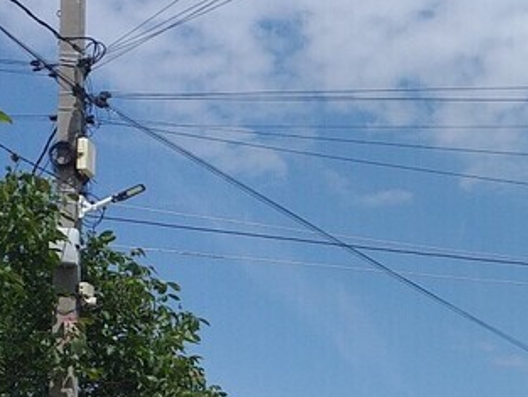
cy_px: 547
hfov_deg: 21.7
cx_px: 649
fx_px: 1266
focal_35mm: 83
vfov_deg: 16.6
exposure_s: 1/2580
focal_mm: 3.6
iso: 40
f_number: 1.9
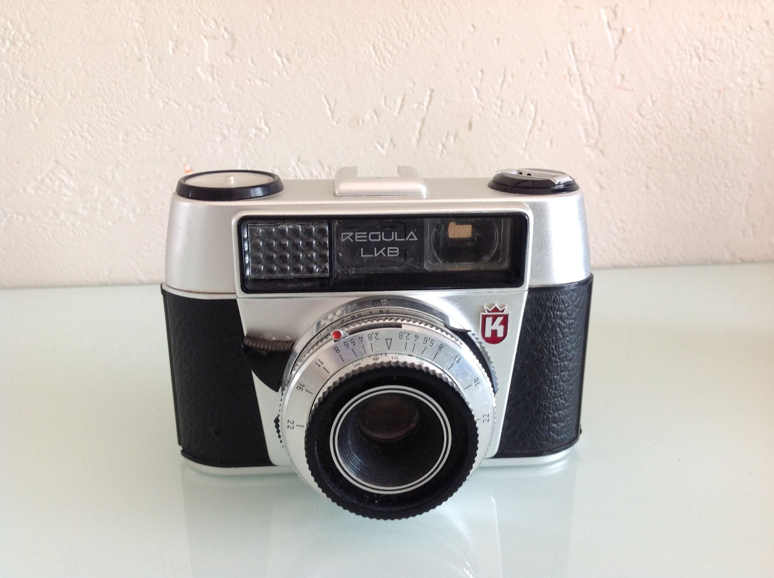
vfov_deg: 40.6
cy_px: 289
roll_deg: +0.4
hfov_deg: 52.7
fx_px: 781
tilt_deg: -19.4
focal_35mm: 35
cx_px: 387
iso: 64
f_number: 2.4
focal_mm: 4.28
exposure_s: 1/15
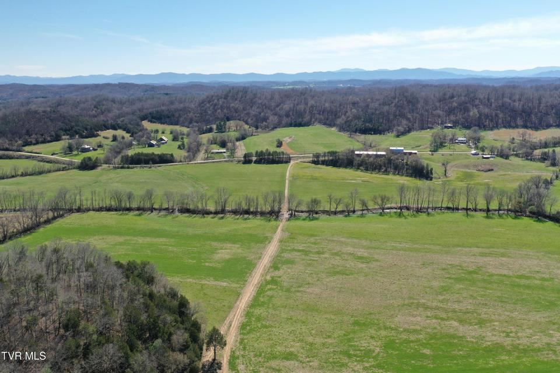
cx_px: 280
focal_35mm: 28
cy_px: 186
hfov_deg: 65.5
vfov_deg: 46.4
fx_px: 436
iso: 100
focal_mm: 10.26
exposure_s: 1/240
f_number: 5
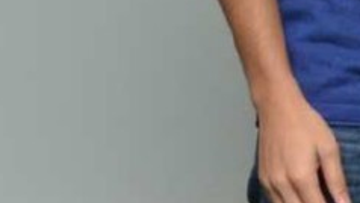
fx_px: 2282
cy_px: -10
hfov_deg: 9.0
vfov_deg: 5.1
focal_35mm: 239
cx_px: 360
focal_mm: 24
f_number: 7.1
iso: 1250
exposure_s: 1/125
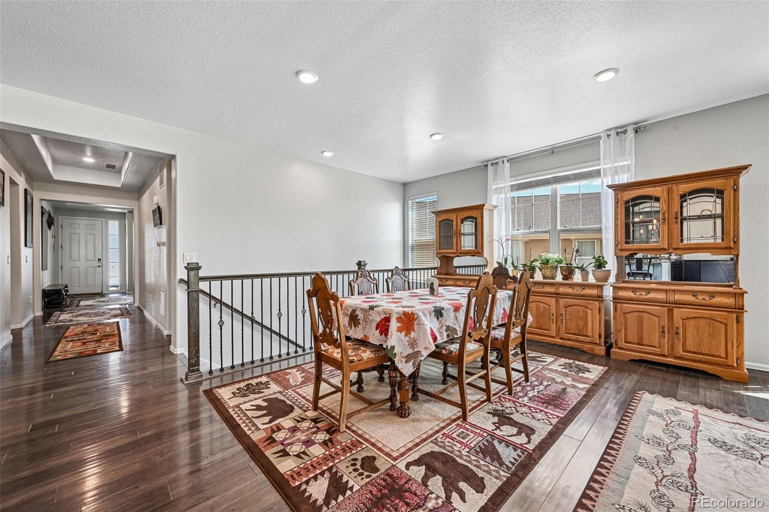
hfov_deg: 104.3
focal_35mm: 14
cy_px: 256
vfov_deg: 81.2
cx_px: 384
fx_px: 299
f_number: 11
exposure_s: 1/15
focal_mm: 14
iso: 400
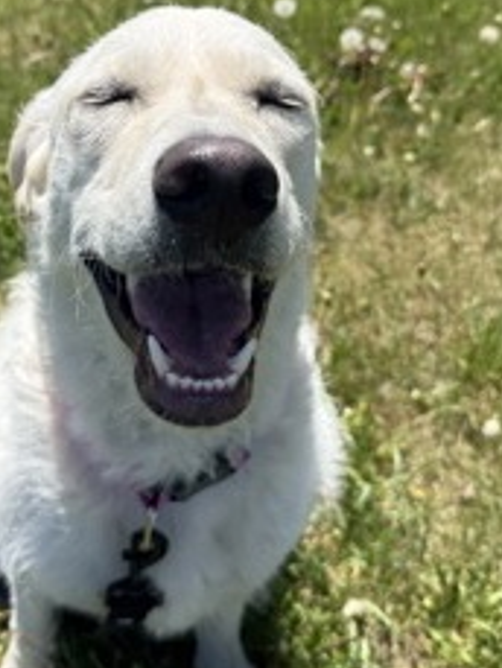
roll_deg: -6.2
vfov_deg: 42.3
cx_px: 174
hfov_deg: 32.7
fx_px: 850
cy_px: 222
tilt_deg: -36.9
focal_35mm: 44
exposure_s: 1/3759
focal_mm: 6.76
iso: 100
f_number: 1.78
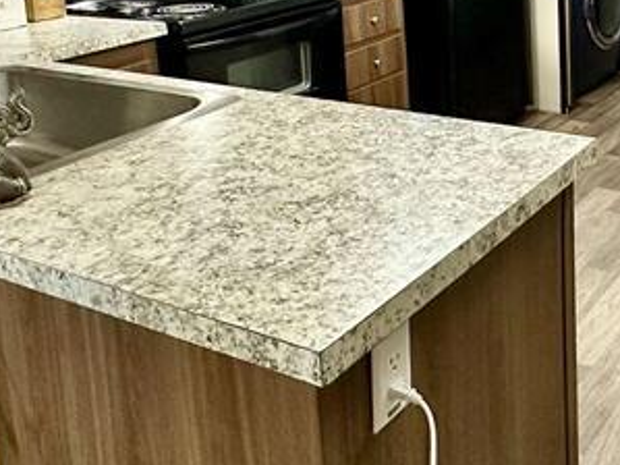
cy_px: 2
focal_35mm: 48
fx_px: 859
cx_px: 539
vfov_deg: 28.4
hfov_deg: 37.5
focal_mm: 2.22
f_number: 2.2
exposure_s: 1/60
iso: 400
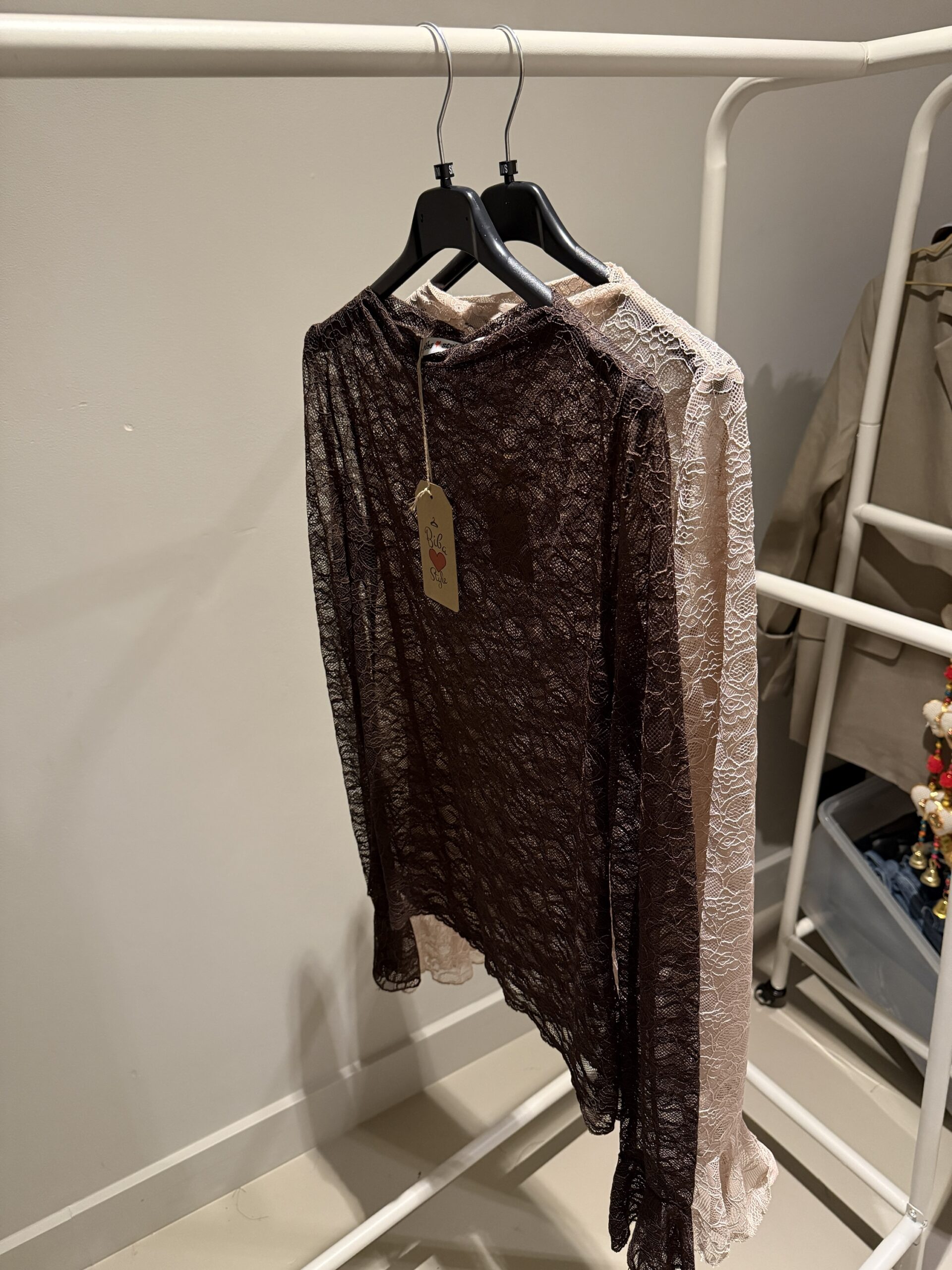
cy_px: 635
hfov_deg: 56.8
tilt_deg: -24.9
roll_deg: +4.5
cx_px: 476
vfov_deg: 71.6
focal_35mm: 24
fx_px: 880
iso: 640
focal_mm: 6.76
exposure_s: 1/33
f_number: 1.78
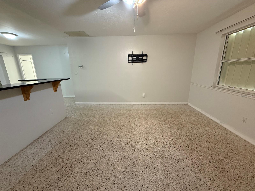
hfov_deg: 102.1
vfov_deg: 85.7
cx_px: 128
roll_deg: +1.1
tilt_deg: -13.4
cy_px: 96
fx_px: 103
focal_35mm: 14
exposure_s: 1/60
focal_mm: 2.22
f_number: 2.2
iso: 320
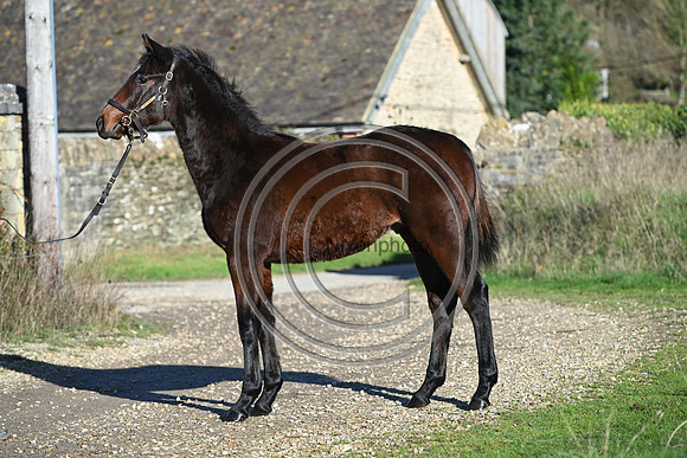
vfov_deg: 9.8
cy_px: 229
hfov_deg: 14.7
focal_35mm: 140
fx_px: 2672
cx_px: 344
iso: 250
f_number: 4.5
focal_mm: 140
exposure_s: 1/1250
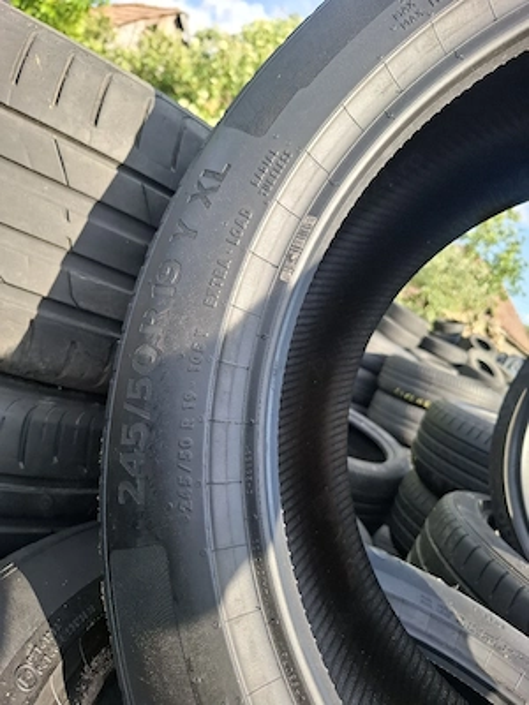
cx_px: 264
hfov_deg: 58.9
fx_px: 469
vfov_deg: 73.9
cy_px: 352
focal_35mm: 23
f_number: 1.8
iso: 50
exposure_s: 1/385
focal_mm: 5.54
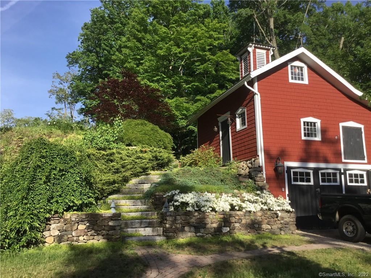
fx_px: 332
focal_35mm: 31
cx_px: 186
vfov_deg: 45.4
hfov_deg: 58.4
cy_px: 139
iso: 25
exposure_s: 1/886
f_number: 2.4
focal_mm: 3.3
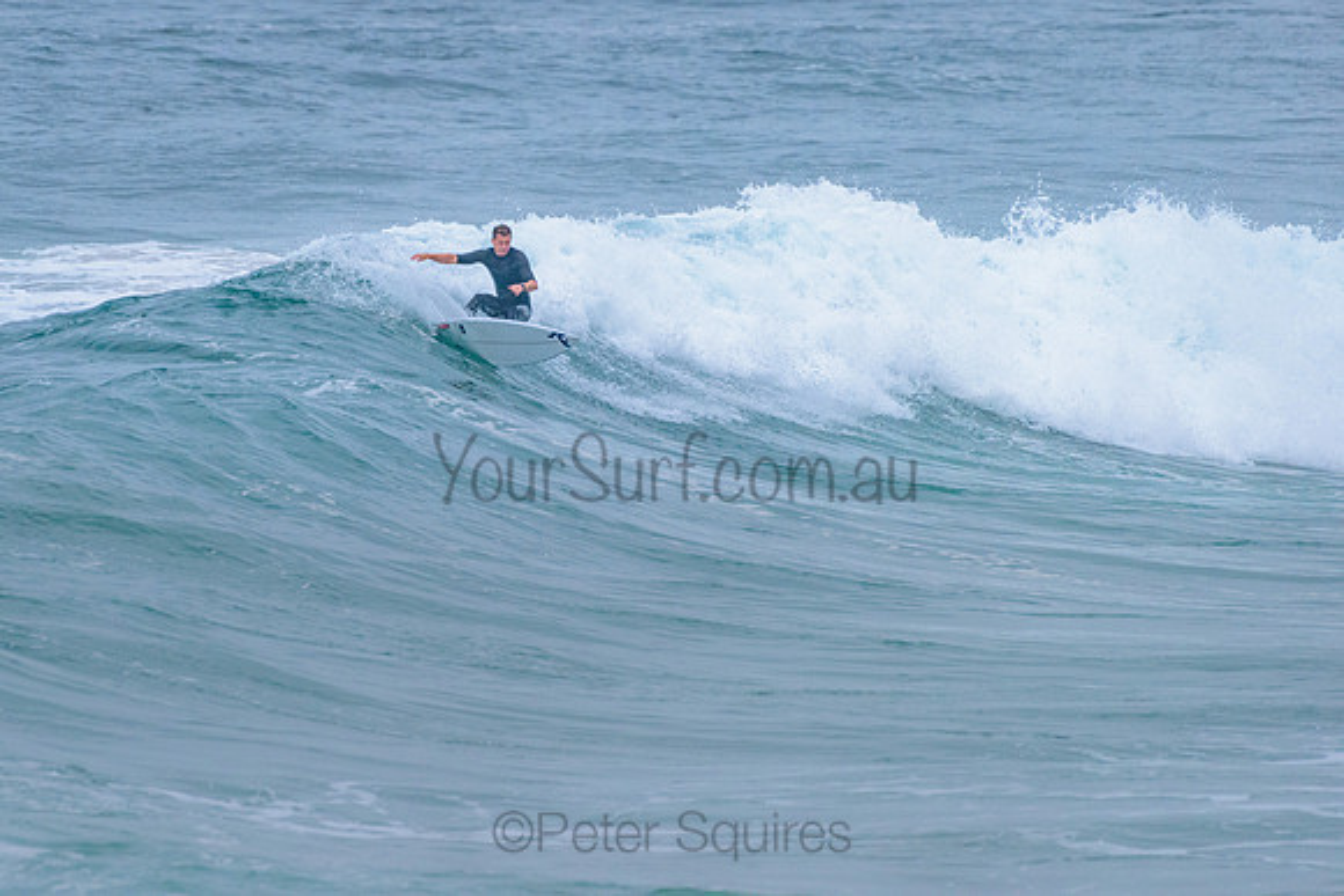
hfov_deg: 3.4
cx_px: 522
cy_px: 348
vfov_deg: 2.2
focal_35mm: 612
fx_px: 22850
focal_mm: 500
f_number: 5.6
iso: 2500
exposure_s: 1/2000
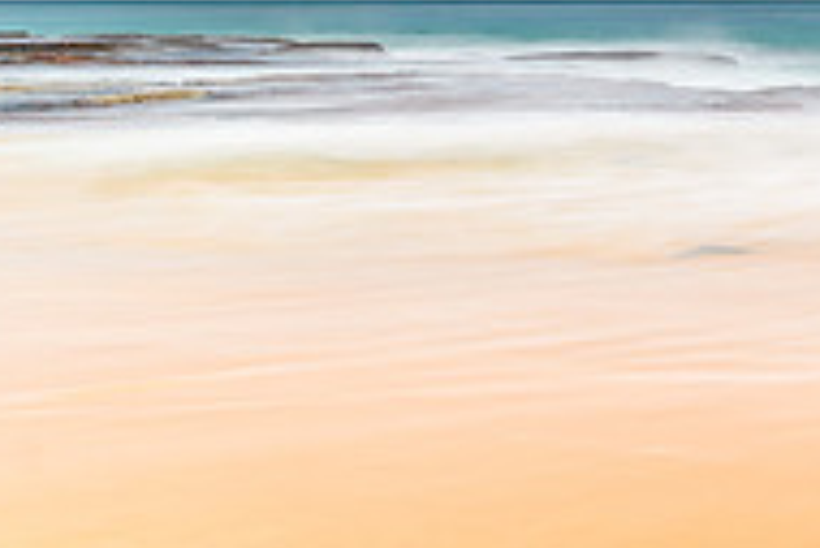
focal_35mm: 74
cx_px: 1226
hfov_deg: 22.5
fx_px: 1687
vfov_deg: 16.8
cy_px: -274
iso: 50
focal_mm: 16
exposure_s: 13
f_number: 8
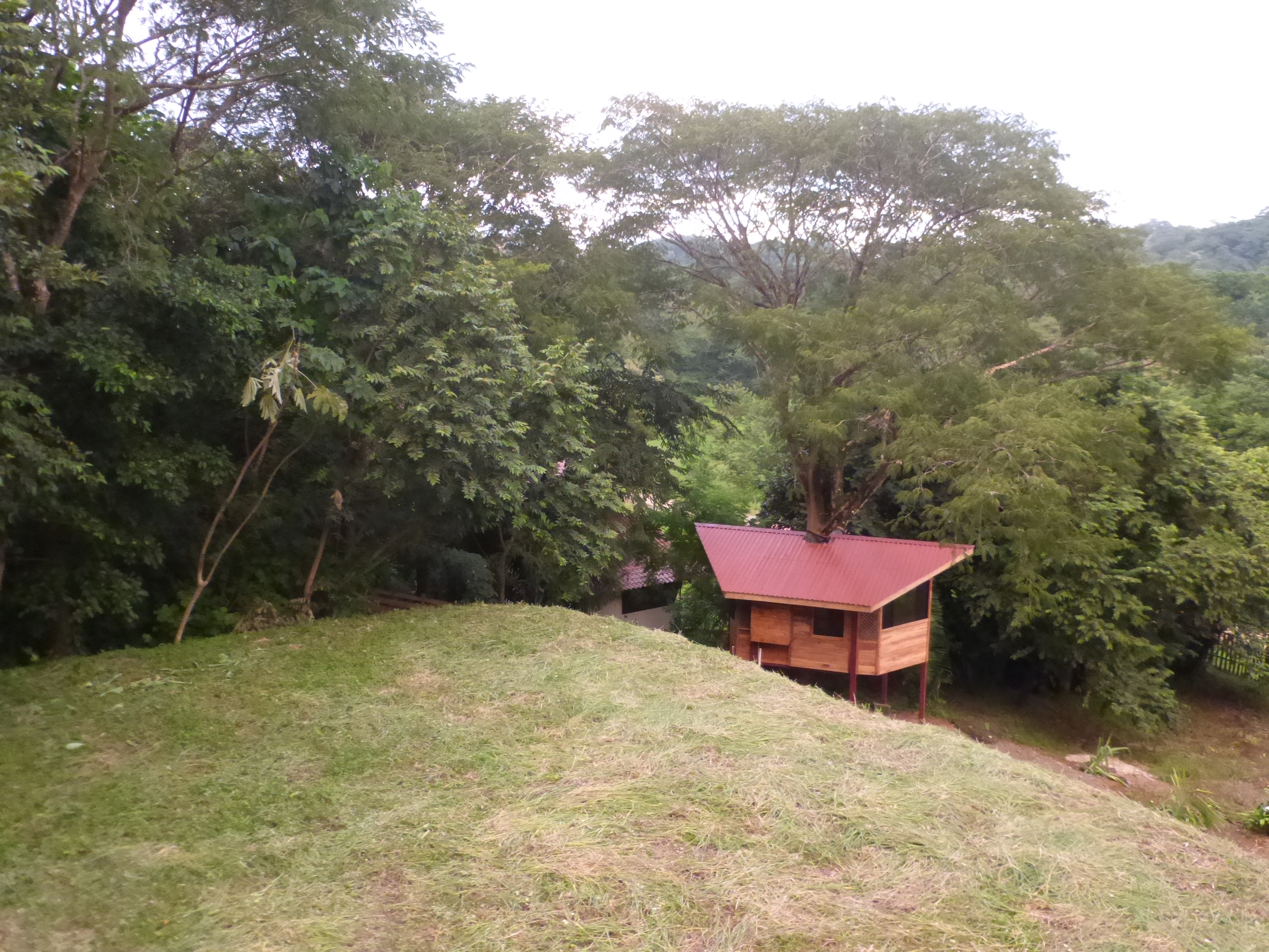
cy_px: 476
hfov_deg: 58.4
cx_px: 634
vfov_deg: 45.4
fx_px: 1136
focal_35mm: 31
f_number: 3.6
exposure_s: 1/40
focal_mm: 5.4
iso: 800
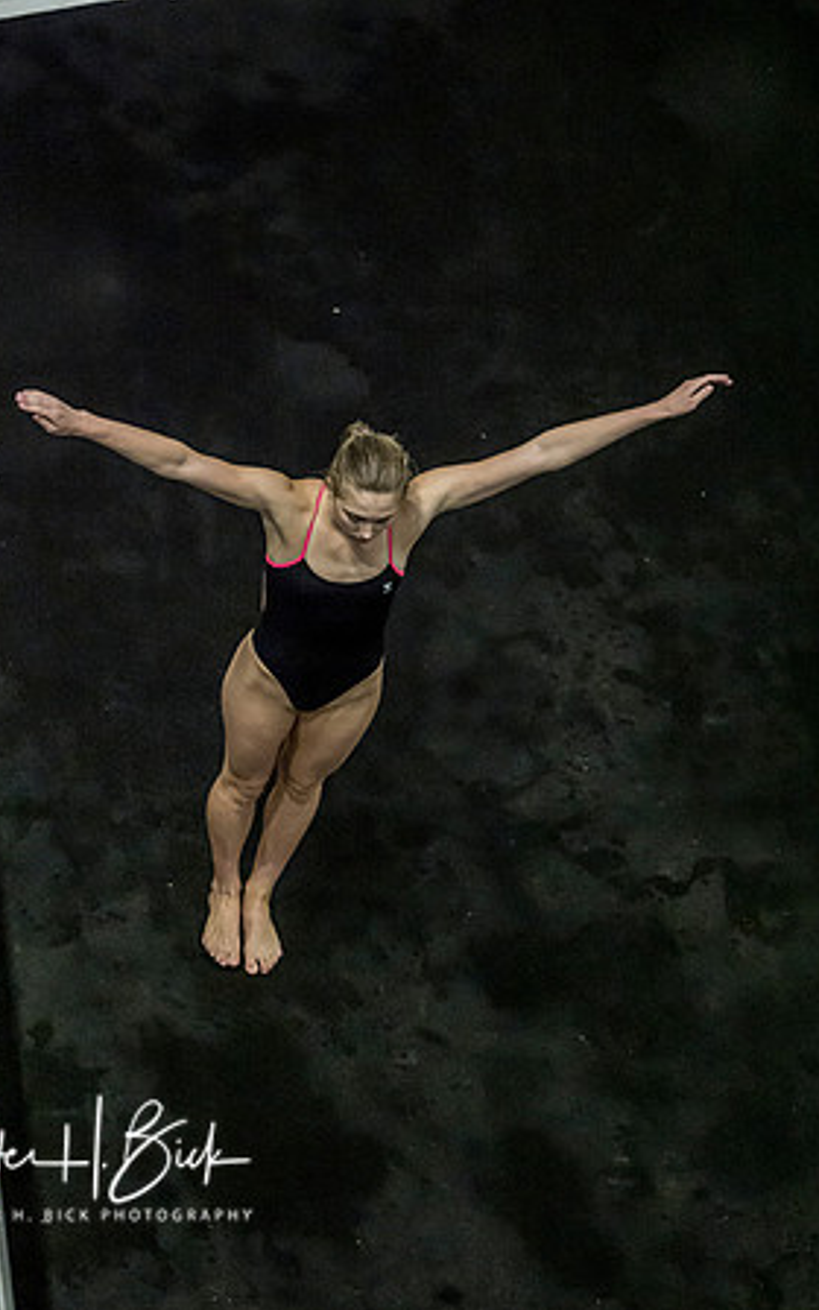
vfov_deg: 9.8
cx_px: 332
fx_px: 7607
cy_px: 655
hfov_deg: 6.2
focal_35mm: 213
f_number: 2.8
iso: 4000
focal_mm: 100
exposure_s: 1/1600
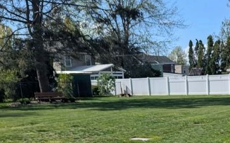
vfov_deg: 21.9
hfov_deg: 34.6
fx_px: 351
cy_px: 157
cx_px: 198
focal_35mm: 56
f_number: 1.85
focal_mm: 6.81
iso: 45
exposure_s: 1/1715
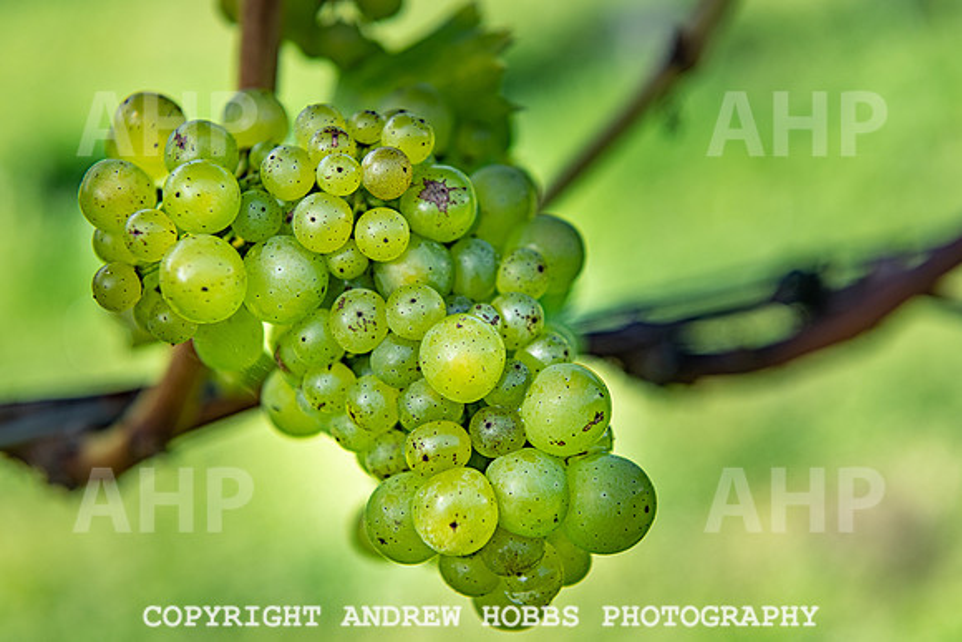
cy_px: 321
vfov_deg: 22.6
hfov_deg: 33.4
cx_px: 481
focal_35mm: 60
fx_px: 1604
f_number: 5
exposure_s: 1/500
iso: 100
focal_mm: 60
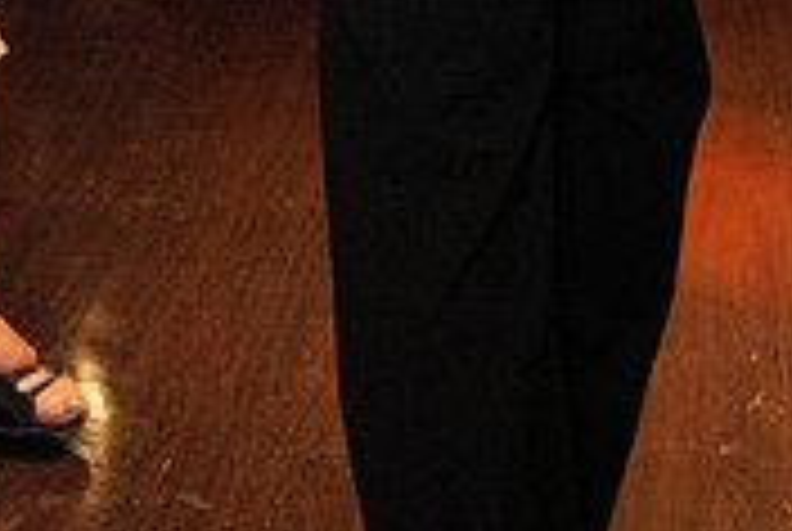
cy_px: -428
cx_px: 88
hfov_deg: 16.2
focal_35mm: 125
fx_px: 2755
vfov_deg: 10.4
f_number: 4
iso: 4000
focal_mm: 38
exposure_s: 1/200
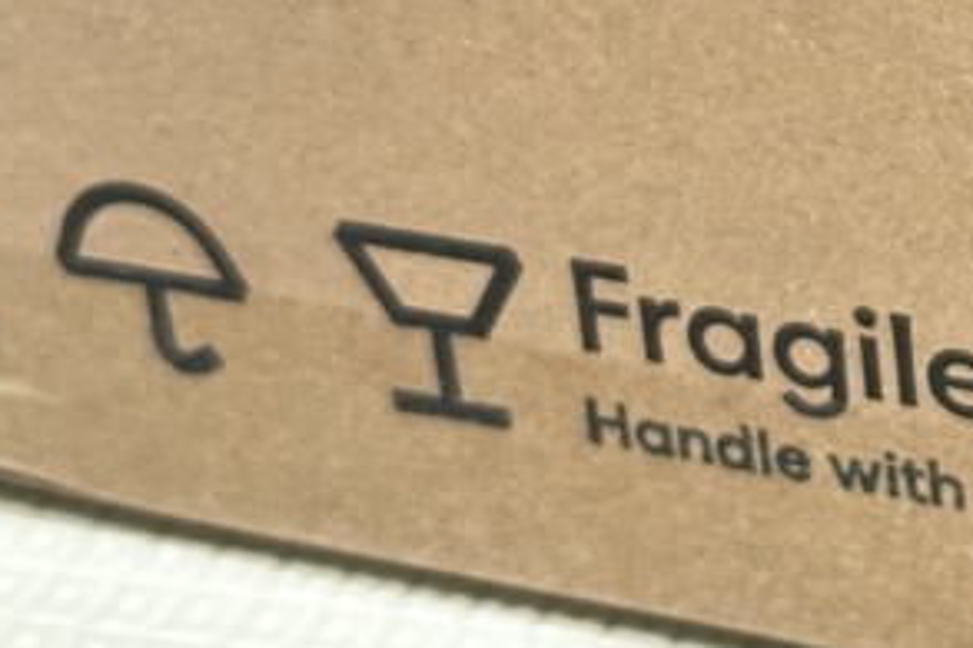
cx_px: 1202
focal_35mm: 133
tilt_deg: -25.9
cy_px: -211
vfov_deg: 10.1
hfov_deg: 14.9
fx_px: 3593
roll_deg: +2.8
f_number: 1.78
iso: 250
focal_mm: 6.86
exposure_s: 1/40
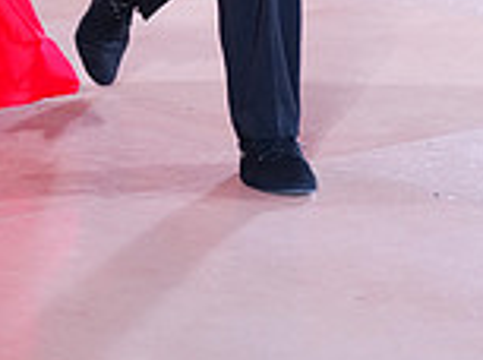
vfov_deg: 5.6
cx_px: 24
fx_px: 3564
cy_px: -407
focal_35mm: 256
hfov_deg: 7.7
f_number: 2.8
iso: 2000
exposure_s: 1/500
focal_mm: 70
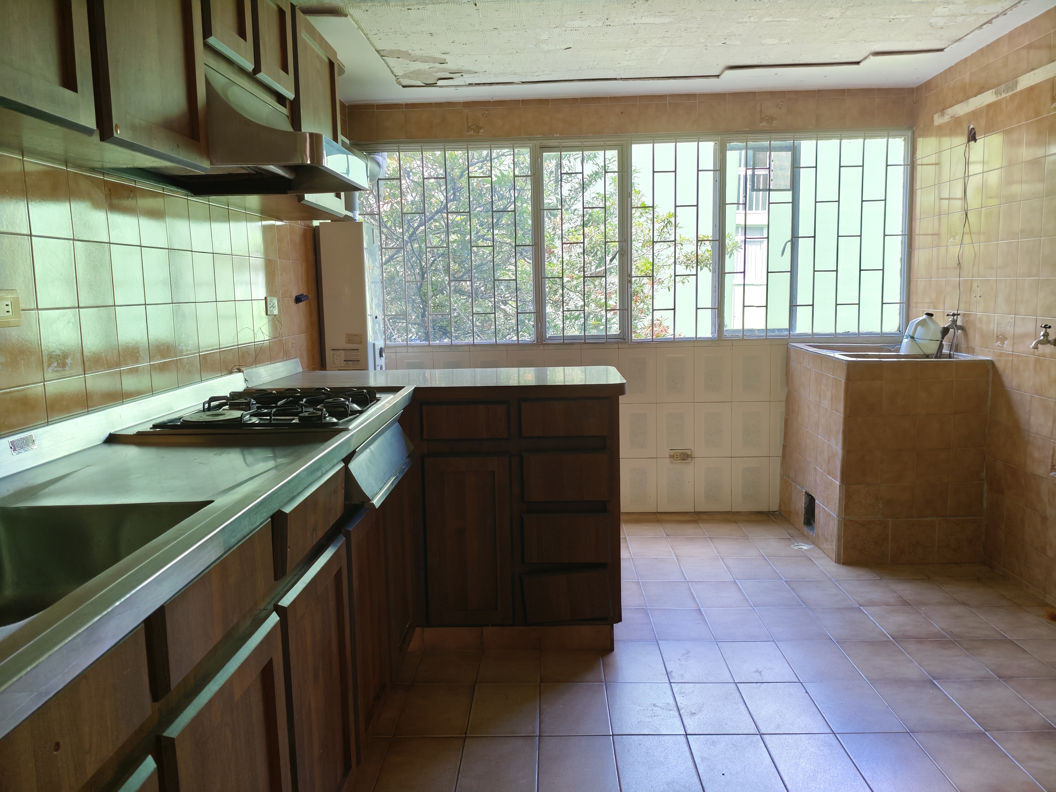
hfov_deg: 67.3
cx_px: 528
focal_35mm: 26
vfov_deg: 53.1
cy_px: 396
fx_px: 793
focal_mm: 4.94
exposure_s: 1/120
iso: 320
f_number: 1.59
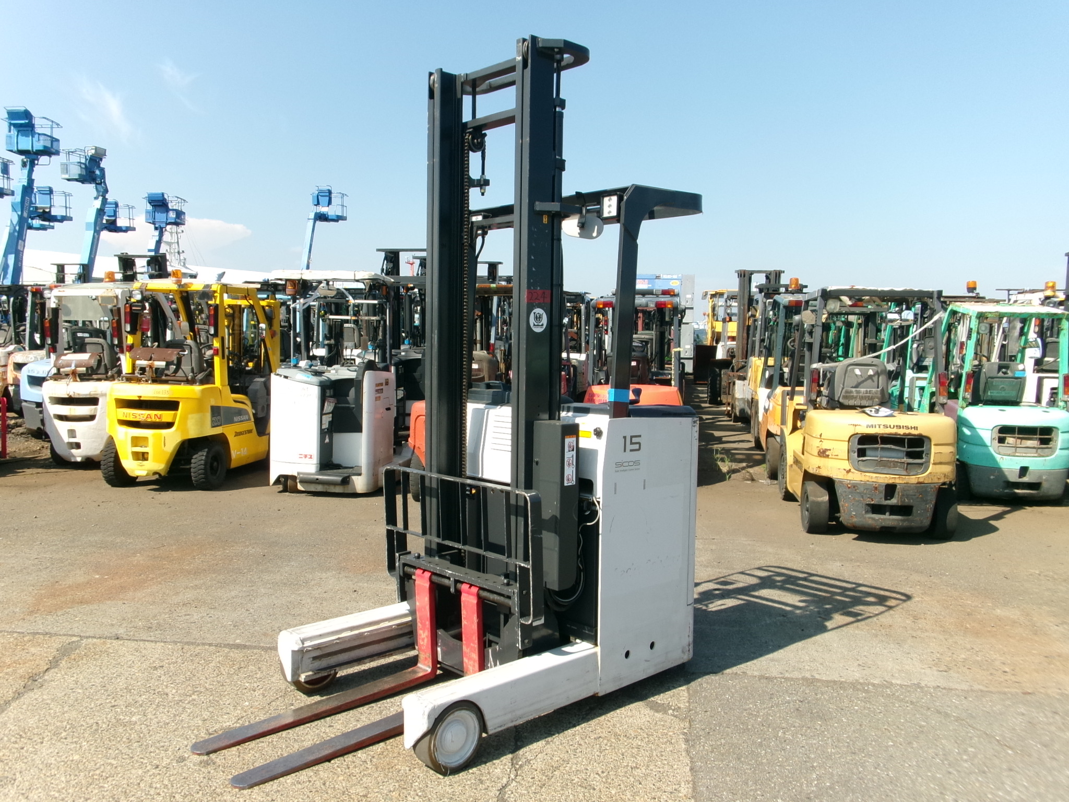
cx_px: 534
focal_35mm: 28
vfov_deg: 49.7
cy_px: 401
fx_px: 865
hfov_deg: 63.4
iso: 100
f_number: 10.8
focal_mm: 5.1
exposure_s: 1/80
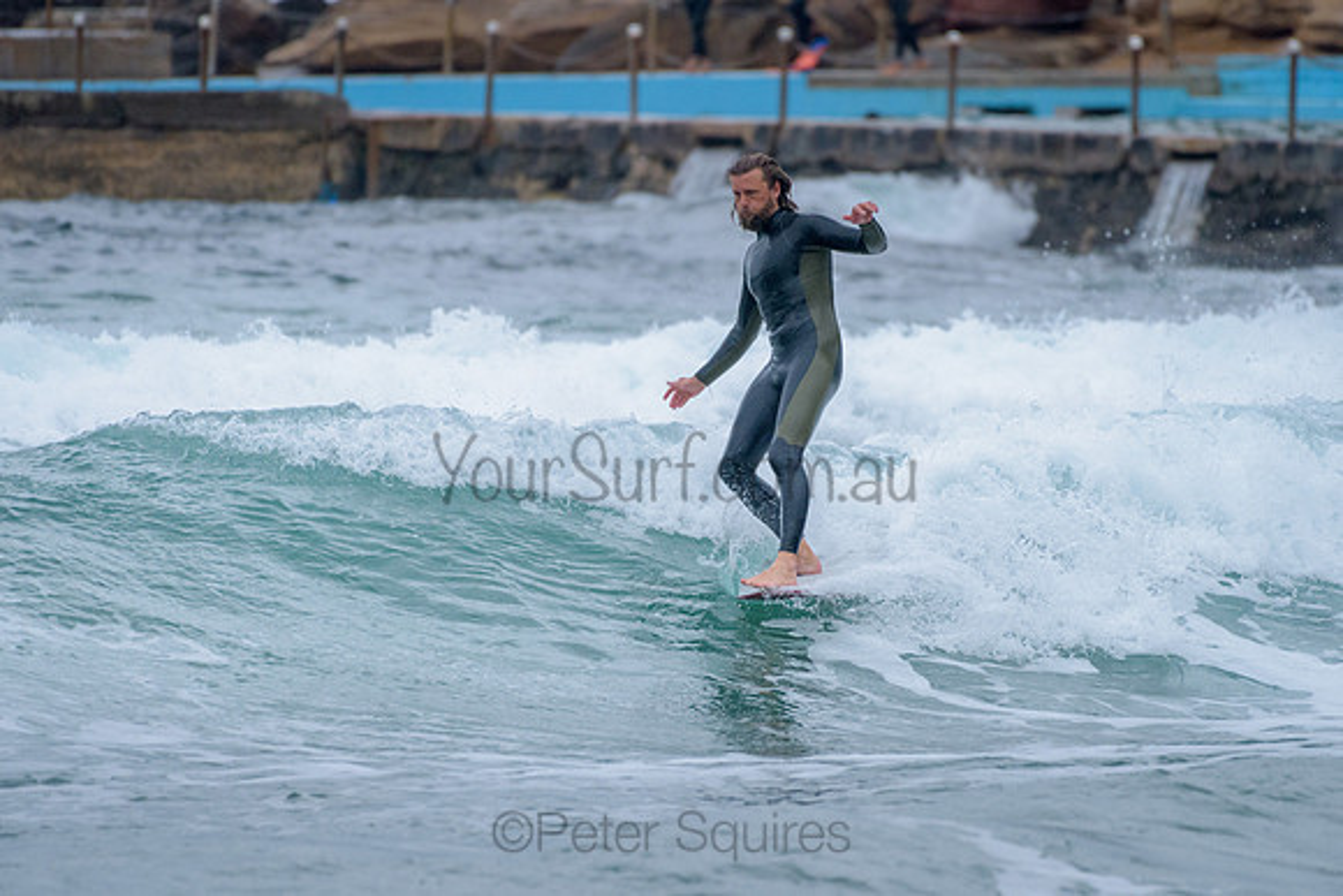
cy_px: 479
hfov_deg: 3.4
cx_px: 733
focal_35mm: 613
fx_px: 22881
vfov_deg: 2.2
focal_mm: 500
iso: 1250
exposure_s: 1/2000
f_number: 5.6
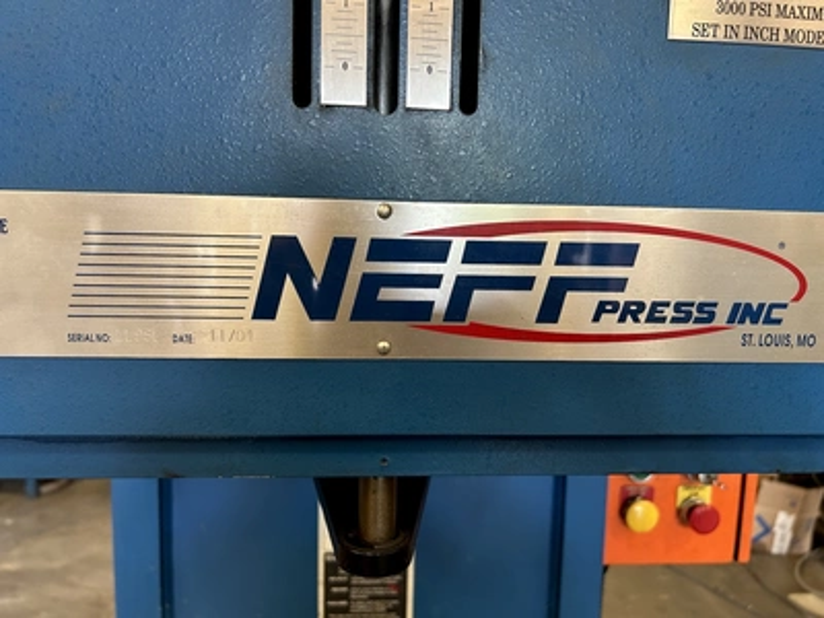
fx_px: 619
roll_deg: -0.7
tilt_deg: -6.6
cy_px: 309
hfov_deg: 67.3
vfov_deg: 53.1
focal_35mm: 26
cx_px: 412
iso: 200
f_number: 1.5
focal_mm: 5.7
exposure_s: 1/60
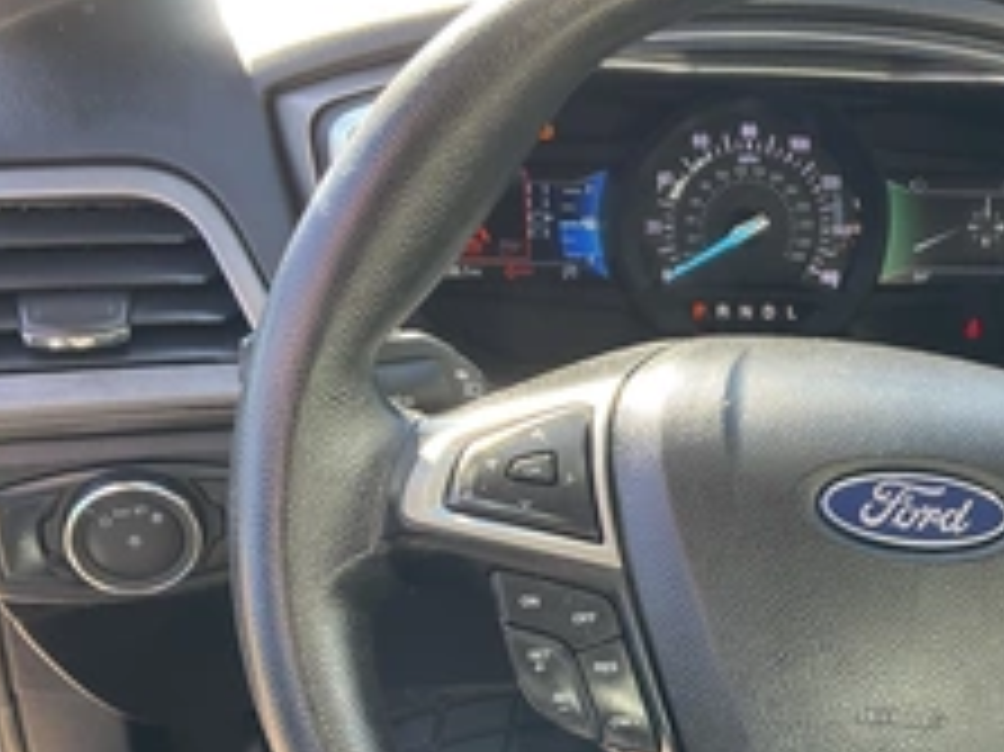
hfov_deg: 35.7
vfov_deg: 27.6
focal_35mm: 52
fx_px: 1507
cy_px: 572
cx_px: 801
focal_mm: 3
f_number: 1.8
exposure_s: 1/96
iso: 64
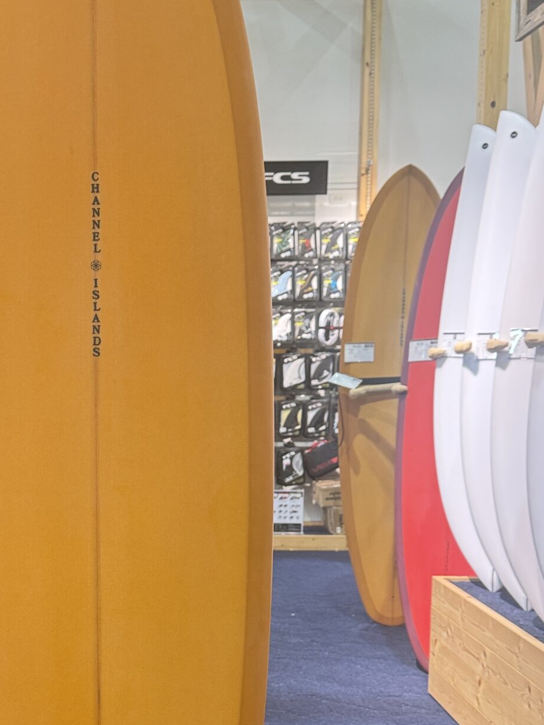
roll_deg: -0.6
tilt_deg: -6.7
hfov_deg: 28.3
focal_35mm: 50
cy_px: 487
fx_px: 1048
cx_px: 90
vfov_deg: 37.7
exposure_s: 1/60
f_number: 1.78
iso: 200
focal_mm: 6.76
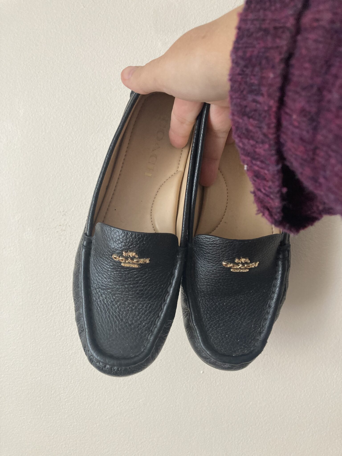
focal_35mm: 28
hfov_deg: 49.7
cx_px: 171
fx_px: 369
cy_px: 228
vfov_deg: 63.4
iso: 160
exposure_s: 1/60
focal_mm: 3.99
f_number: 1.8
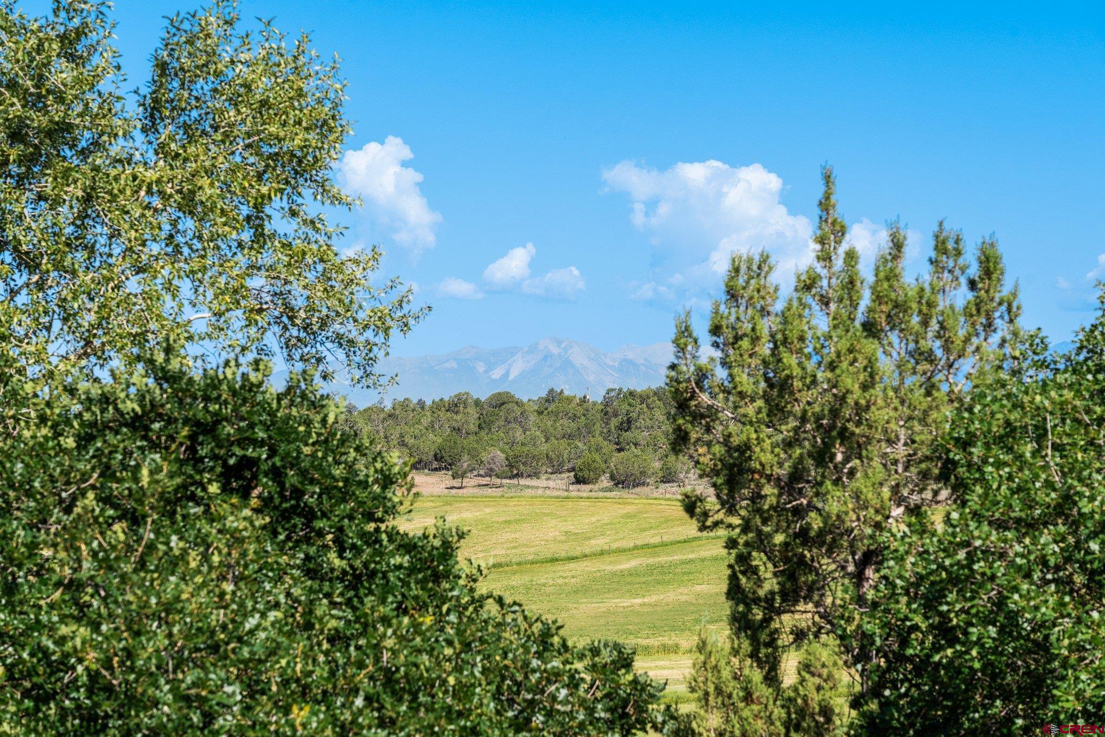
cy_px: 368
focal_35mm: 105
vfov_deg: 13.0
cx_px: 552
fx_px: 3222
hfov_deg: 19.5
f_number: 8
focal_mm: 105
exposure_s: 1/1600
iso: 400
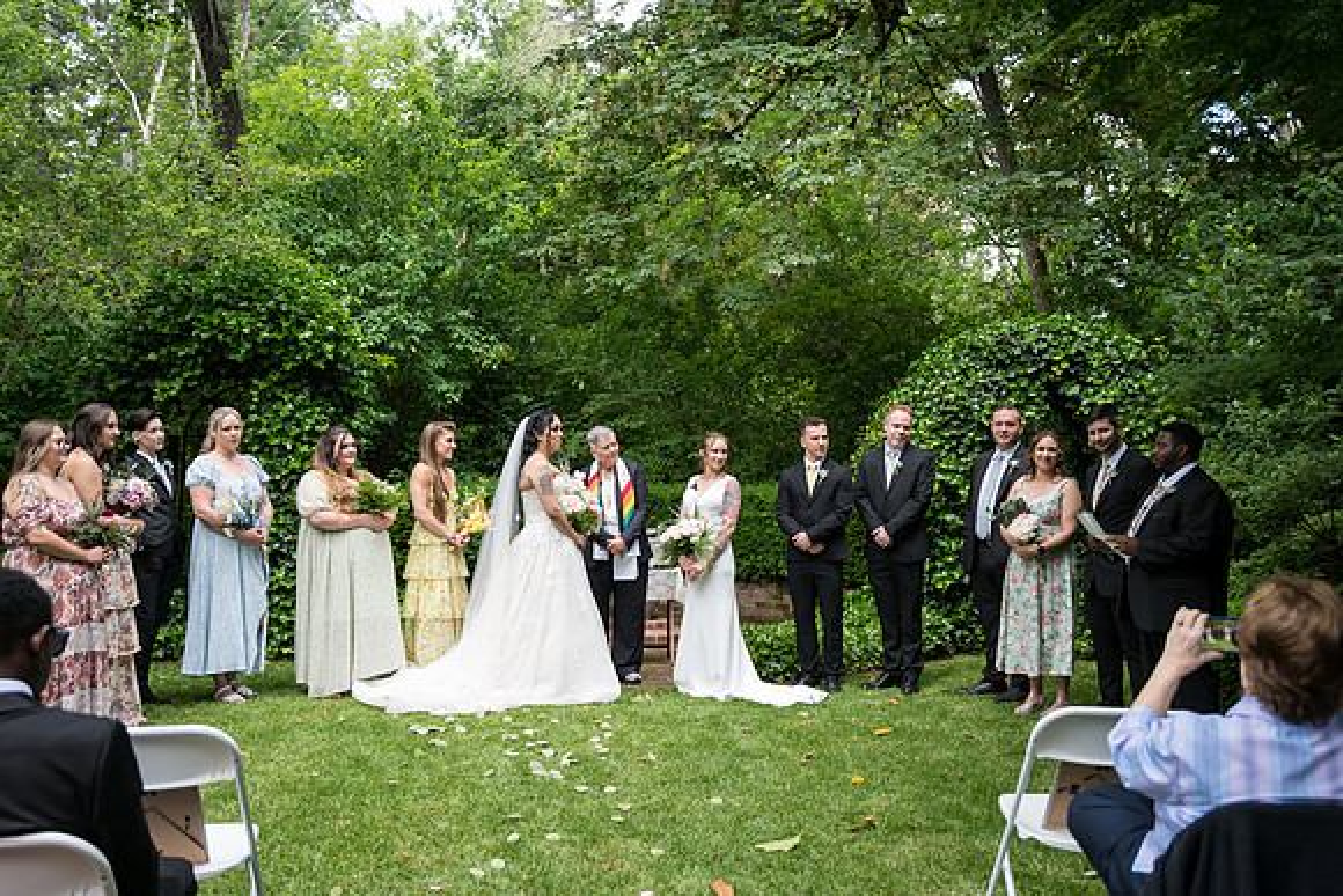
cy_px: 448
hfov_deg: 53.1
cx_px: 672
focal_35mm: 36
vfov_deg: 36.9
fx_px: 1343
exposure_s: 1/400
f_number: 3.5
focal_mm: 36
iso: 500
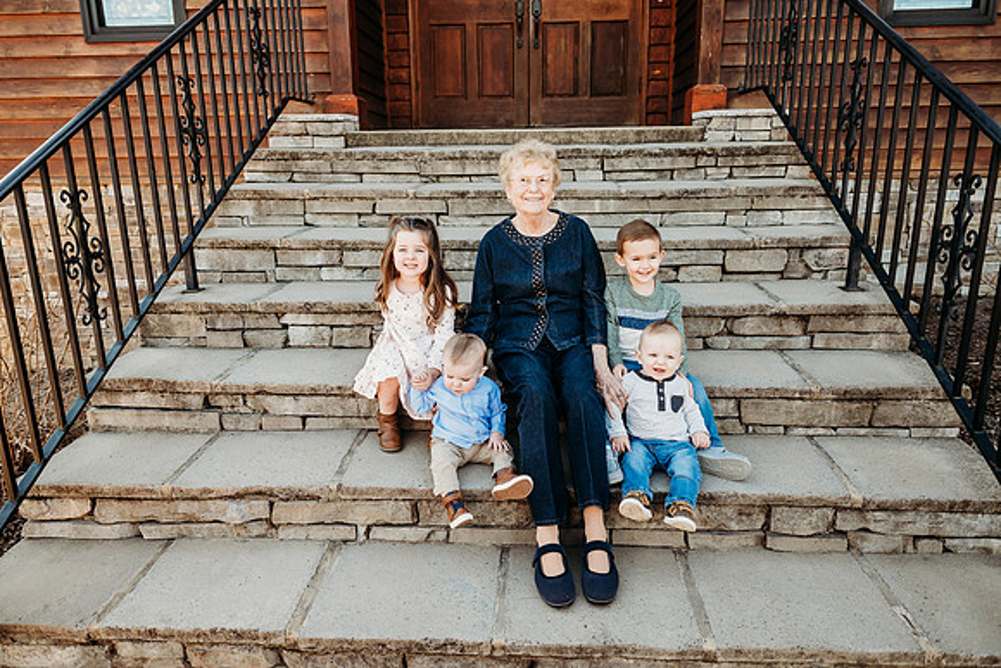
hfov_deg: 73.7
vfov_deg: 53.2
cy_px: 334
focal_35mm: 24
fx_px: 667
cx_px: 500
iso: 250
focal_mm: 24
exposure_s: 1/320
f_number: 2.8
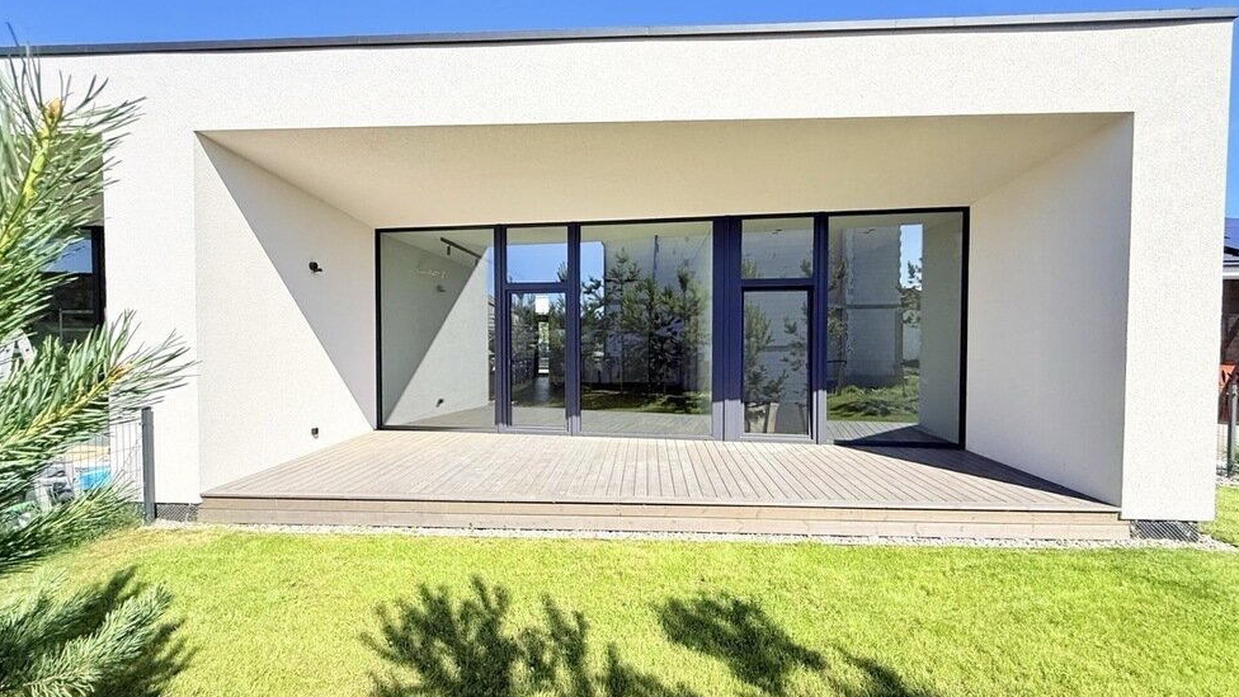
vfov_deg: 67.1
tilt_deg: -1.2
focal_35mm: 16
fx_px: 526
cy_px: 350
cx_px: 623
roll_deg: +0.0
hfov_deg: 99.4
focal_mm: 2.22
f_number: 2.2
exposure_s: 1/1211
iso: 64
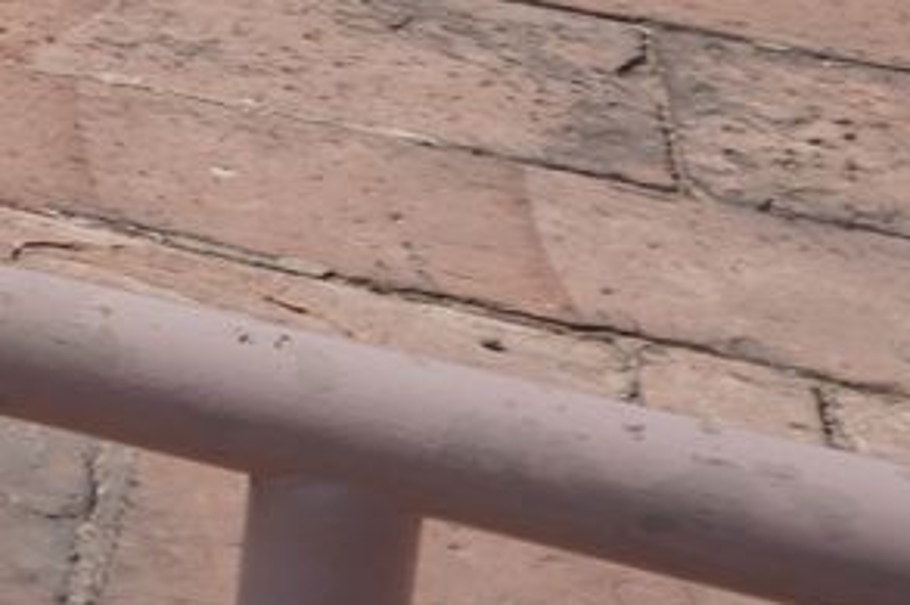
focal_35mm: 164
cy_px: -863
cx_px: -1913
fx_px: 4143
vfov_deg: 7.8
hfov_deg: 9.5
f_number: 18
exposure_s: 1/100
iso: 100
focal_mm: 24
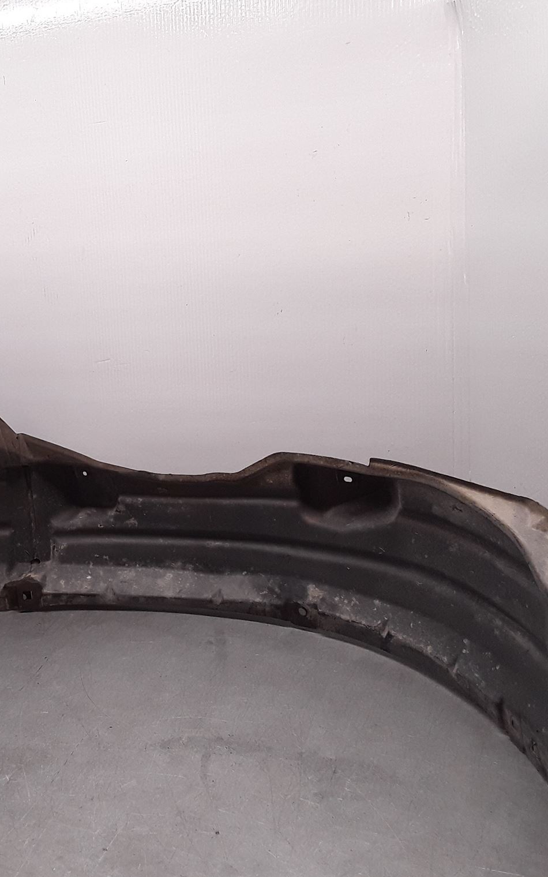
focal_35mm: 40
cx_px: 69
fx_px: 956
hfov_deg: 30.7
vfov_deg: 49.3
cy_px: 441
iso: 50
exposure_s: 1/100
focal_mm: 2.91
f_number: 1.9
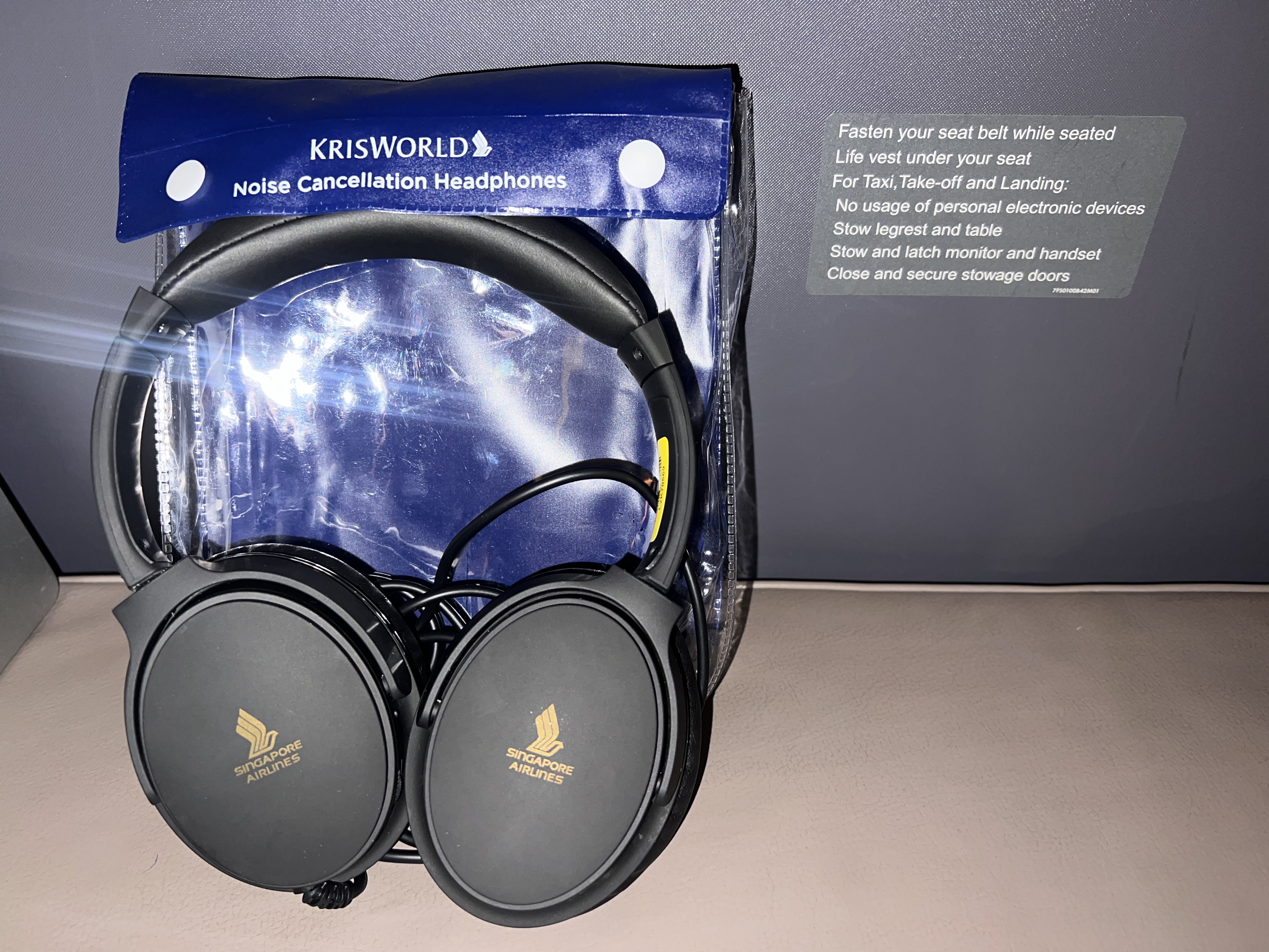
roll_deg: +0.8
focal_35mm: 26
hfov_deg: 67.3
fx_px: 953
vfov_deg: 53.1
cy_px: 476
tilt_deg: -34.9
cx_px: 634
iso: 32
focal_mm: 5.7
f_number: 1.5
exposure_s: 1/4
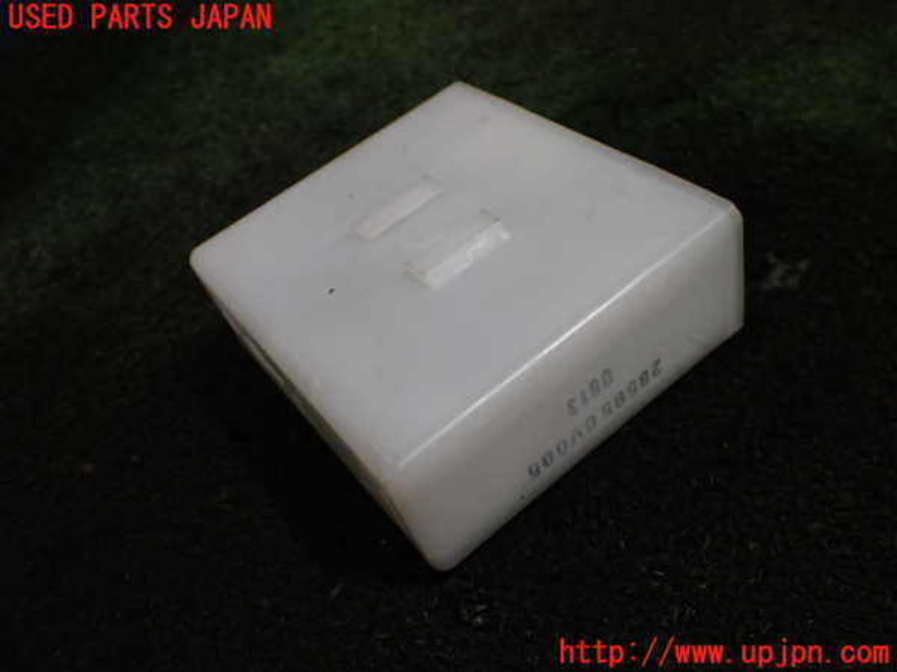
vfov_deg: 46.8
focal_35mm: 30
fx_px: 777
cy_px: 336
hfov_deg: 60.0
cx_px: 448
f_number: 2.3
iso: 250
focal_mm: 5.4
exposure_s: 1/125
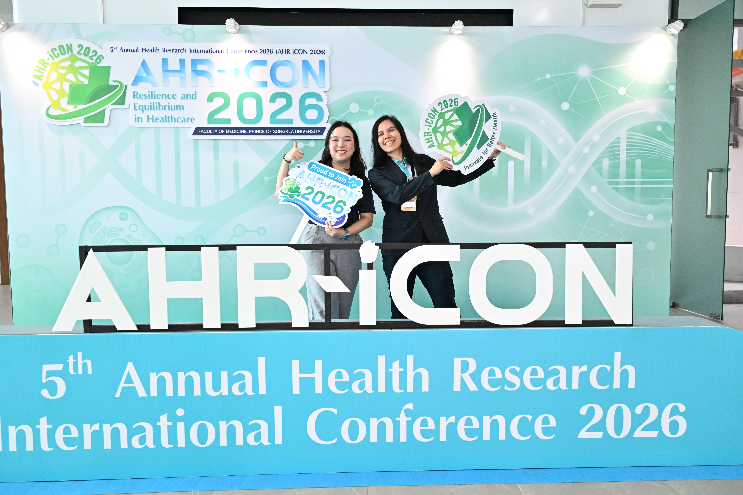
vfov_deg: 47.9
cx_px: 372
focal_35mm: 27
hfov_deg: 67.4
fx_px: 557
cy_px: 248
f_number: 4.5
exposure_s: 1/500
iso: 6400
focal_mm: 27
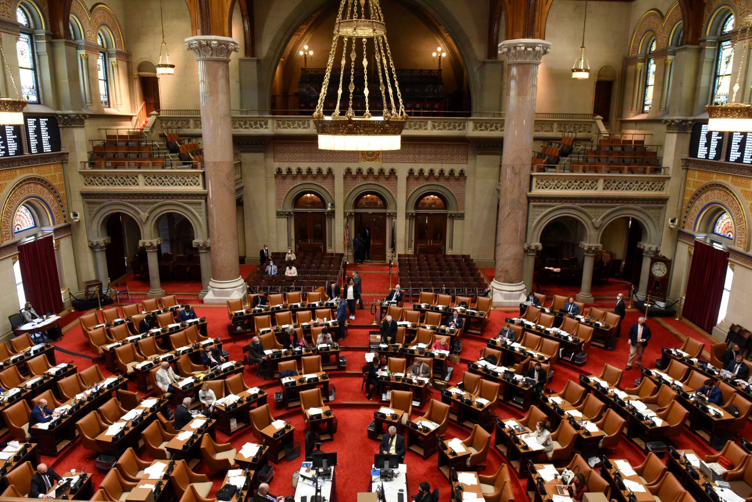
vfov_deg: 53.2
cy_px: 251
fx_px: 501
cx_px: 376
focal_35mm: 24
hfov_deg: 73.7
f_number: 5
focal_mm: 24
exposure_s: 1/125
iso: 3200
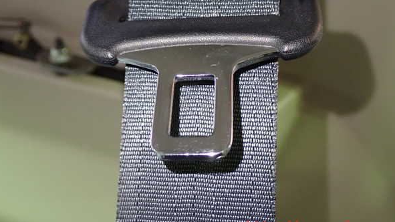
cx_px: 197
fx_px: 544
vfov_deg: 23.0
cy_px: 86
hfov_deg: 39.9
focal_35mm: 52
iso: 800
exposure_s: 1/20
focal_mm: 8.4
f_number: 3.1
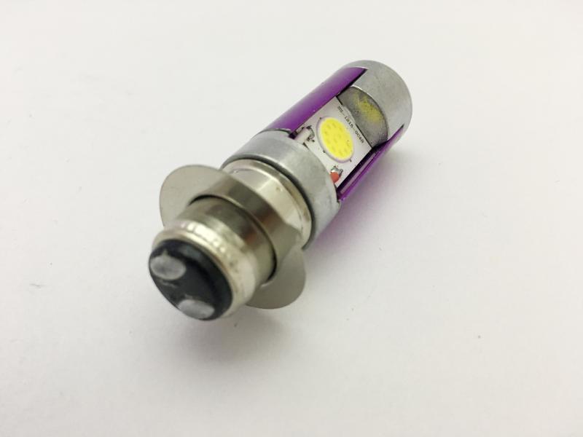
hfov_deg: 61.7
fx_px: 488
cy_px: 218
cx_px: 292
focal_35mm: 29
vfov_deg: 48.2
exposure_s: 1/30
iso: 125
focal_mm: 4.15
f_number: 2.2
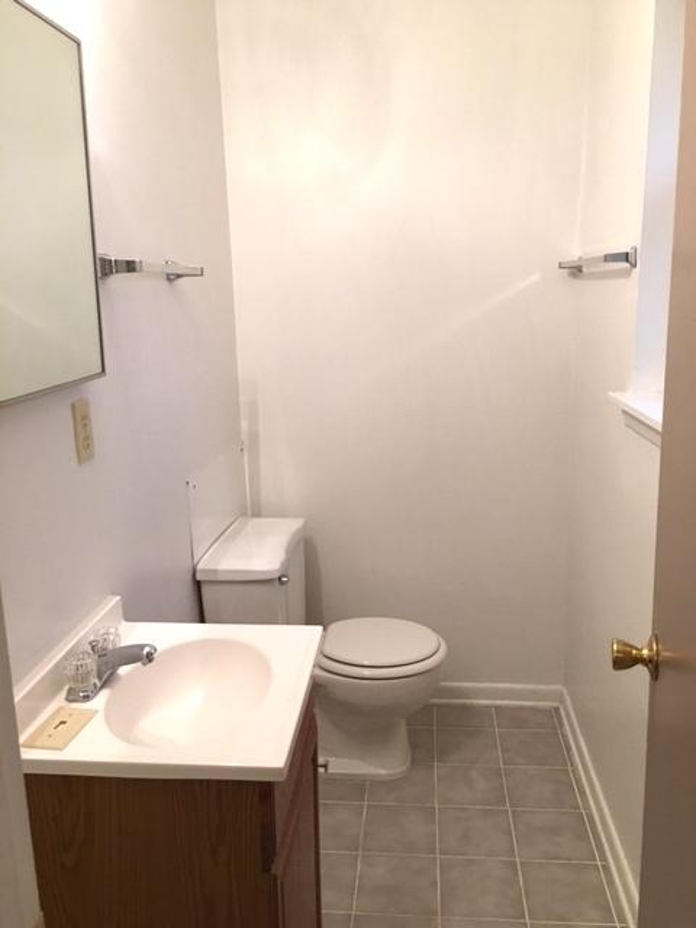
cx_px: 348
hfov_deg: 48.2
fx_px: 777
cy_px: 464
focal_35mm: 29
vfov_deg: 61.7
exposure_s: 1/15
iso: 40
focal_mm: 4.15
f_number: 2.2
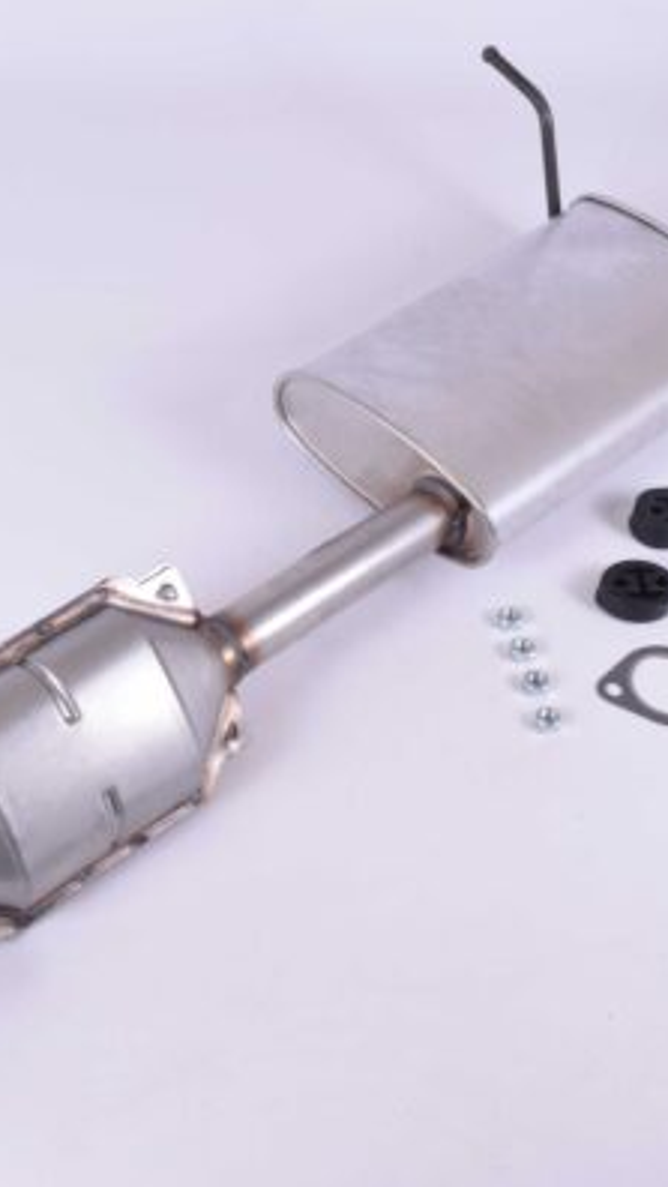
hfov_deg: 16.3
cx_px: 165
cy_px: 594
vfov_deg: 28.7
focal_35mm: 74
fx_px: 2322
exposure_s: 1/60
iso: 400
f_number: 16
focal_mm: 31
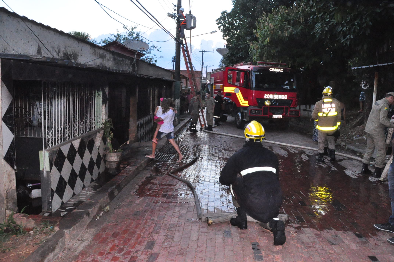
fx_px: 295
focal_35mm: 27
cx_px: 197
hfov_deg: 67.4
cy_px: 131
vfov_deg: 47.8
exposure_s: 1/200
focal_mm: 18
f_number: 9
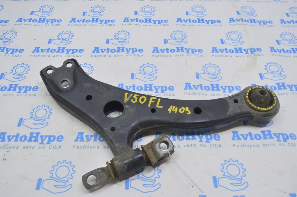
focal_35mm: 32
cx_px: 148
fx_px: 260
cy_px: 98
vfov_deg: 41.6
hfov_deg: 59.5
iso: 400
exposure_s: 1/20
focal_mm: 21
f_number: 5.6
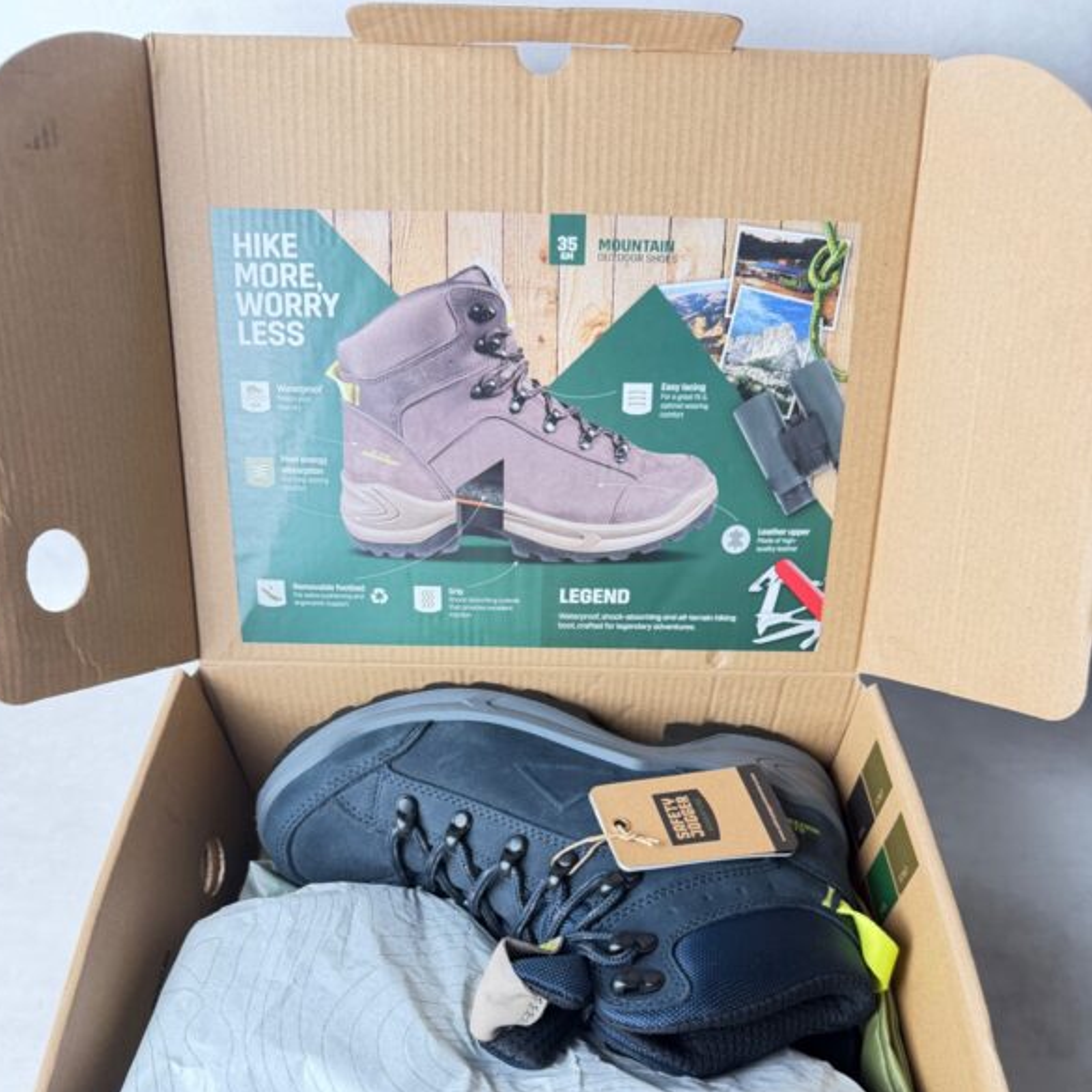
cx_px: 534
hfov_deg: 55.6
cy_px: 741
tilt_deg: -47.6
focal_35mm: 29
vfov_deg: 54.3
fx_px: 1035
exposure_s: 1/100
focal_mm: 6.76
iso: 400
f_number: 1.78
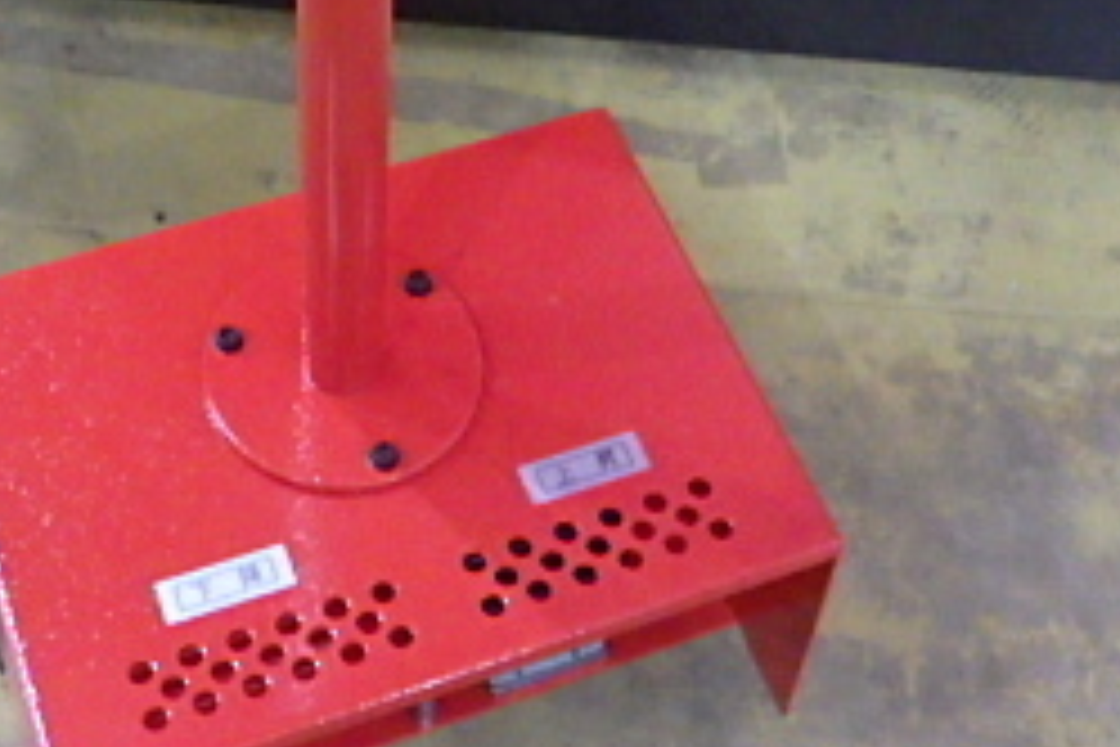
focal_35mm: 75
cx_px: 396
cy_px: -122
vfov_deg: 17.4
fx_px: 2333
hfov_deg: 26.9
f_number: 3.5
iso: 1600
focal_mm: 5
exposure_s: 1/45
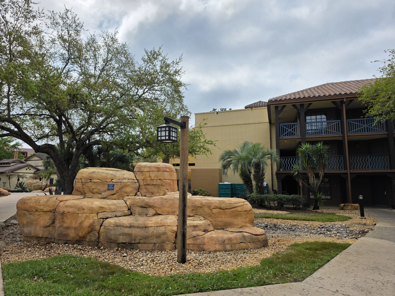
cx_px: 198
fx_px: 262
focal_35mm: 23
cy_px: 148
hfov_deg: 73.9
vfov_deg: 58.9
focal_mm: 6.3
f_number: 1.7
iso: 50
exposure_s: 1/7944
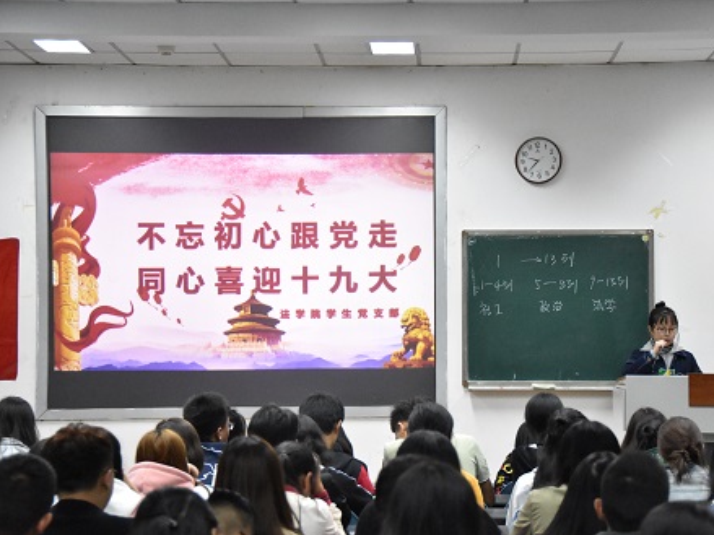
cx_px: 400
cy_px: 268
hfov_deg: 17.1
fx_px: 2371
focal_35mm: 115
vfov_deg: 12.9
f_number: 5
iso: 6400
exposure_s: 1/100
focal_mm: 70
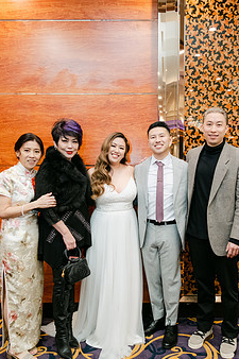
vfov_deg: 58.7
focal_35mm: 32
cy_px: 185
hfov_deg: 41.0
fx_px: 319
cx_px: 137
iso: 800
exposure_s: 1/125
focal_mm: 16
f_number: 2.8
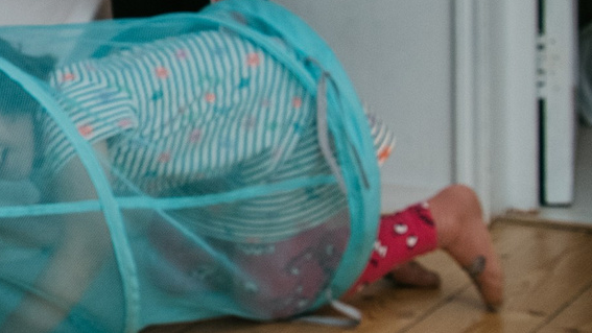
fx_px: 1931
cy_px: -77
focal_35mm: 123
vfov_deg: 9.7
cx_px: -496
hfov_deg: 15.0
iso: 160
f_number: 4
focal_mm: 26
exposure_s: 1/160
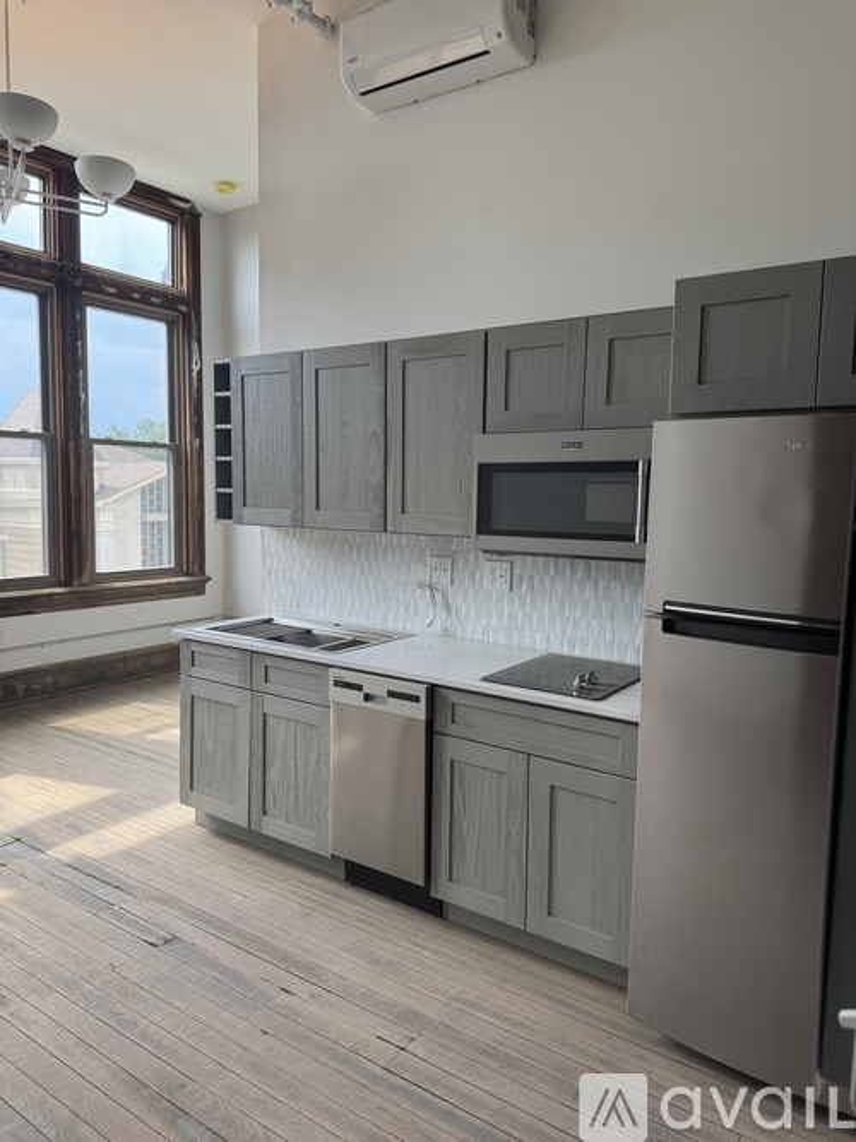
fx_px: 792
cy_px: 571
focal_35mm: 24
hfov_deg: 56.8
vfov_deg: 71.6
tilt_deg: -5.8
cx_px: 428
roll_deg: -1.4
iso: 64
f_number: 1.78
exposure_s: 1/188
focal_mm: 6.76
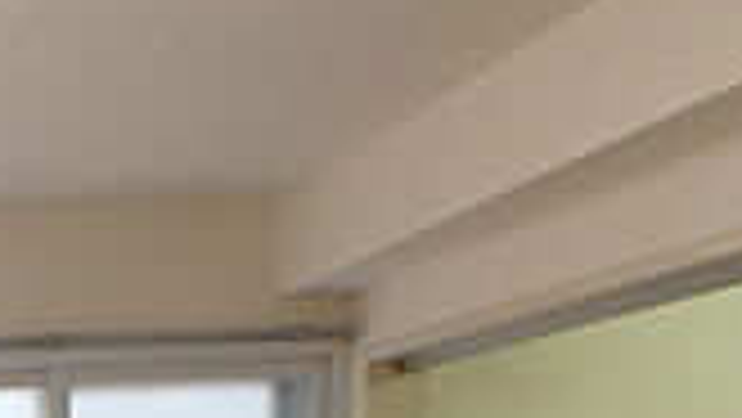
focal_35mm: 89
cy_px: 840
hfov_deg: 19.8
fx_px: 1752
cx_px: -459
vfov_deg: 12.1
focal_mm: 3.7
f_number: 3.5
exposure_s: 1/40
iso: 200
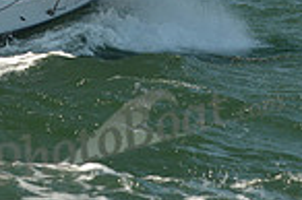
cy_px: -156
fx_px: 2329
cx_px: -114
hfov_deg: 7.3
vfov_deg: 4.9
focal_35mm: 278
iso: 400
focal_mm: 70
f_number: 5.6
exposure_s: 1/800
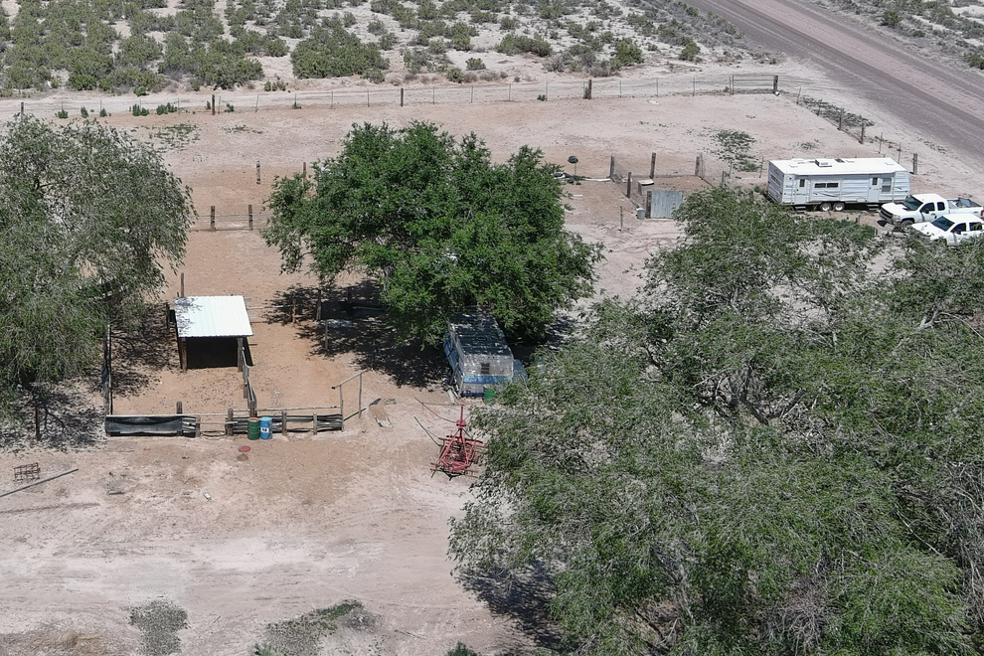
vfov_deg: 22.0
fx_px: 1640
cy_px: 40
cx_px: 148
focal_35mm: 60
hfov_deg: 32.2
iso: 100
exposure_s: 1/1250
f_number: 2.8
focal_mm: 10.13
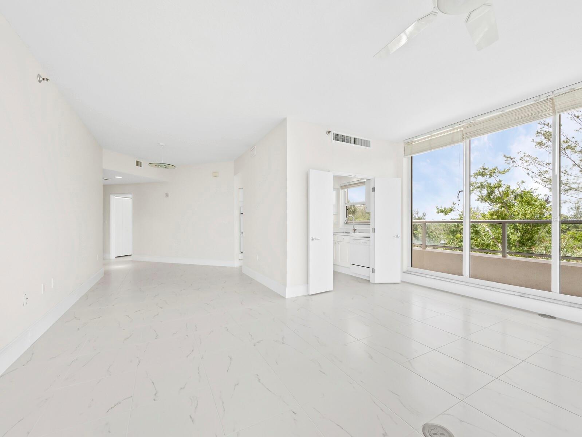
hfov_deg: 102.0
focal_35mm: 14
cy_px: 218
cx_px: 291
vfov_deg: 85.7
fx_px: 235
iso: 400
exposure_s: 1/13
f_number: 11
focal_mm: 7
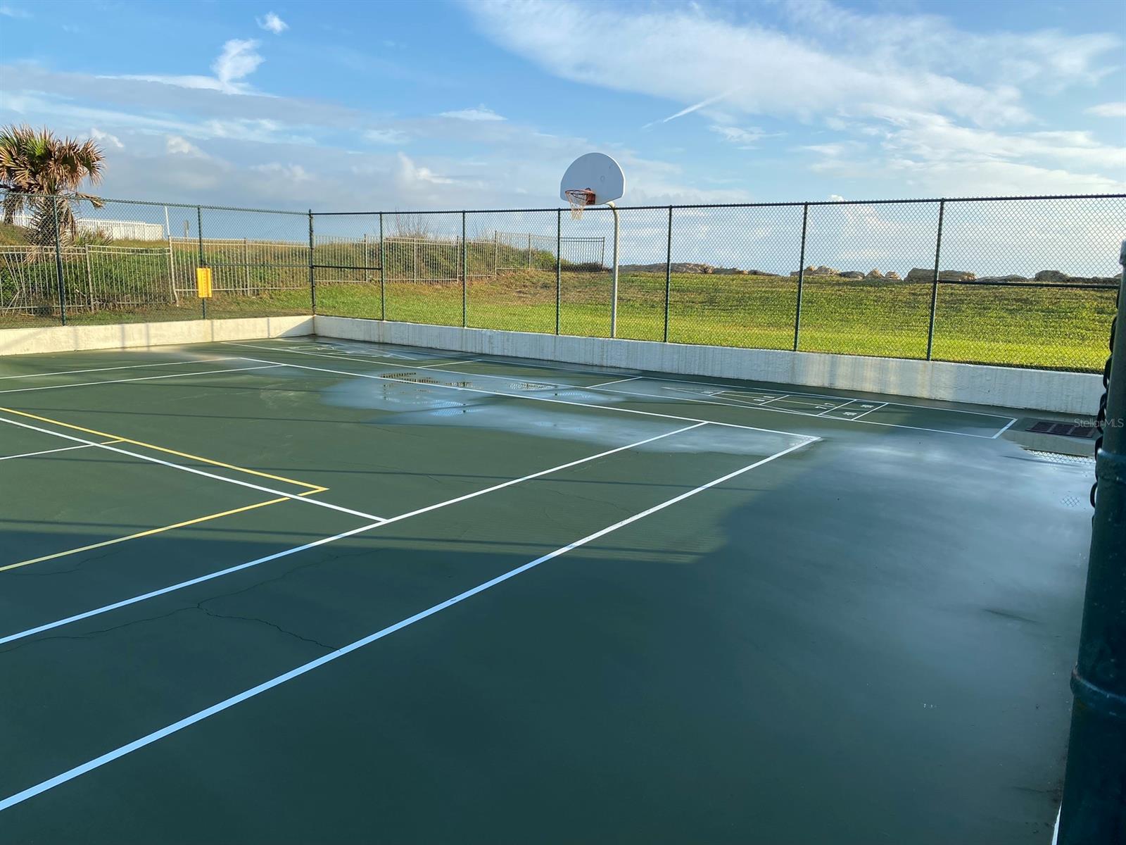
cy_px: 422
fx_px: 846
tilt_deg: -10.5
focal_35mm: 26
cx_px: 563
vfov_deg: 53.1
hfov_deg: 67.3
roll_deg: -0.5
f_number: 1.8
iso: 32
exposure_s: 1/1316
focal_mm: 4.25
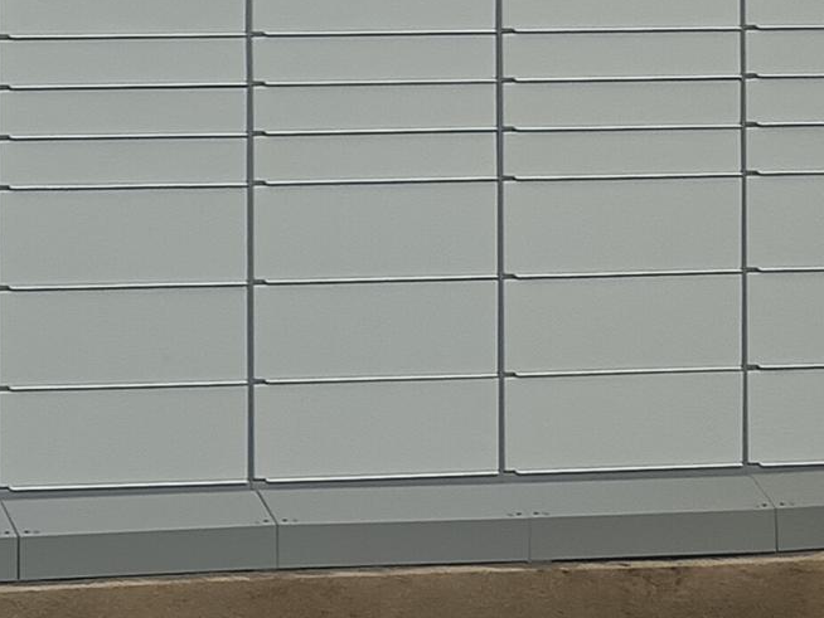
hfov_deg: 9.6
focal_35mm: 169
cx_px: -1504
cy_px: -248
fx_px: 4024
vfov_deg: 8.6
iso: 100
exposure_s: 1/521
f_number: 1.9
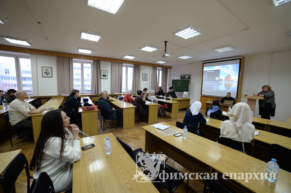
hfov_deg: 104.3
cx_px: 146
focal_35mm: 14
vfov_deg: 81.1
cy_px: 96
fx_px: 113
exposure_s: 1/15
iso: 200
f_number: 4
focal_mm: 14
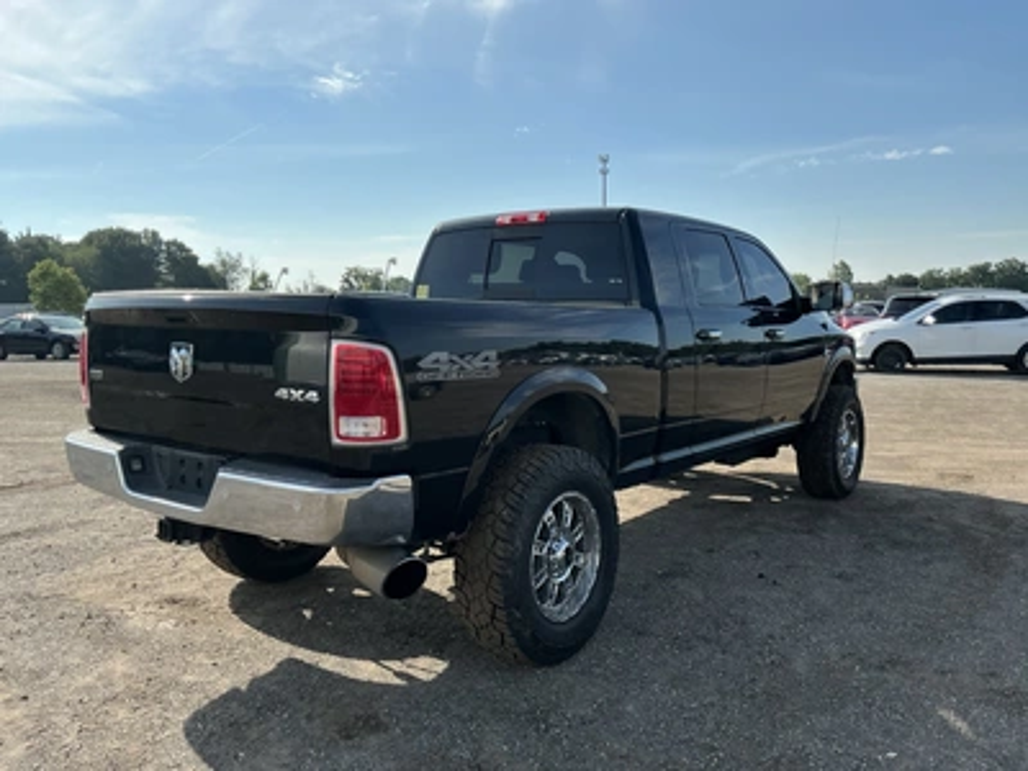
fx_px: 832
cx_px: 514
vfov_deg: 49.7
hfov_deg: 63.4
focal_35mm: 28
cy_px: 386
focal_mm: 3
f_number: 1.8
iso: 25
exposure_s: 1/1912
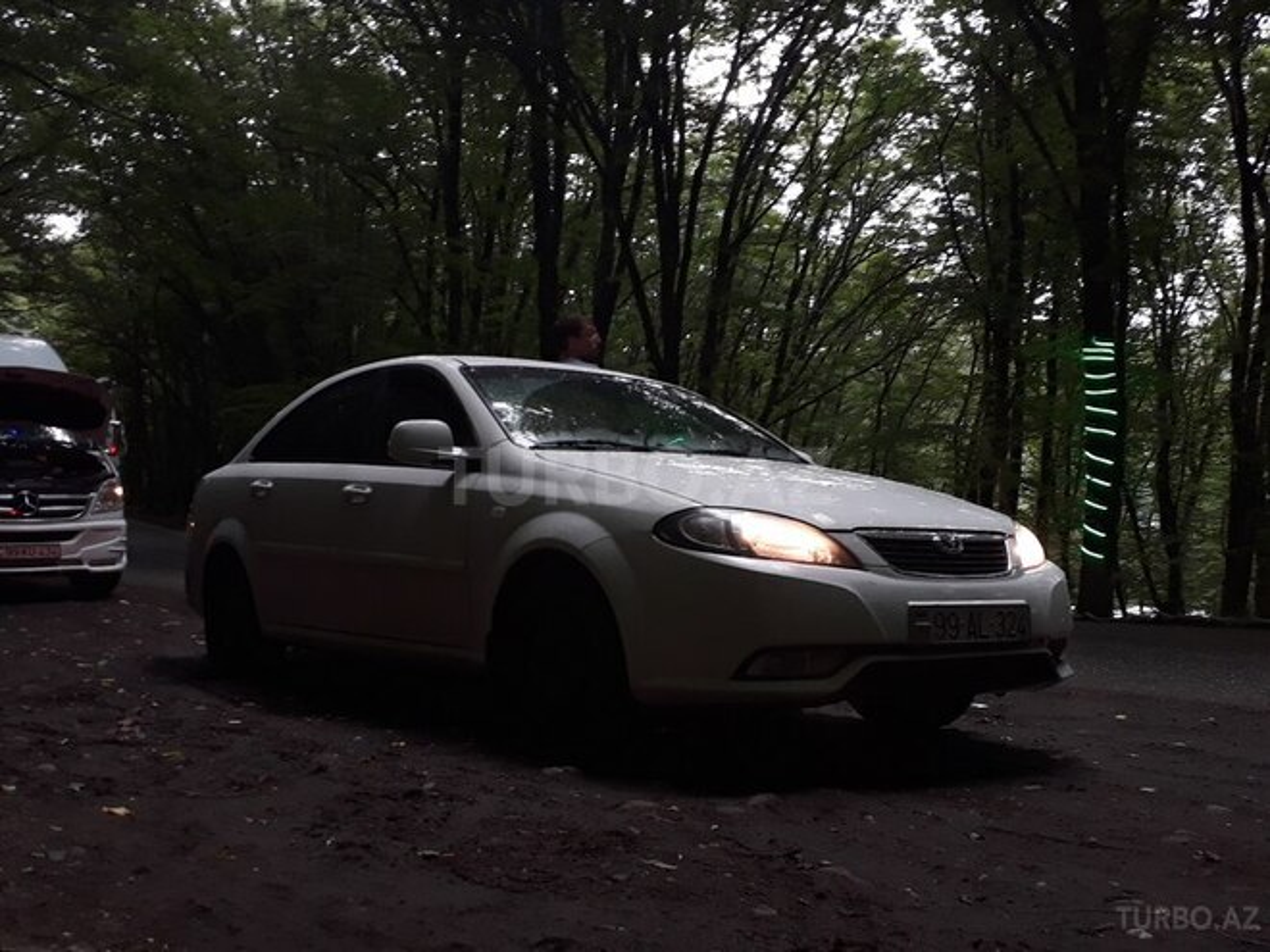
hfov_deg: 65.3
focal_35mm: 27
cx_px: 635
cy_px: 476
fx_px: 991
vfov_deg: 51.4
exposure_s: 1/33
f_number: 1.9
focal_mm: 3.6
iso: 80
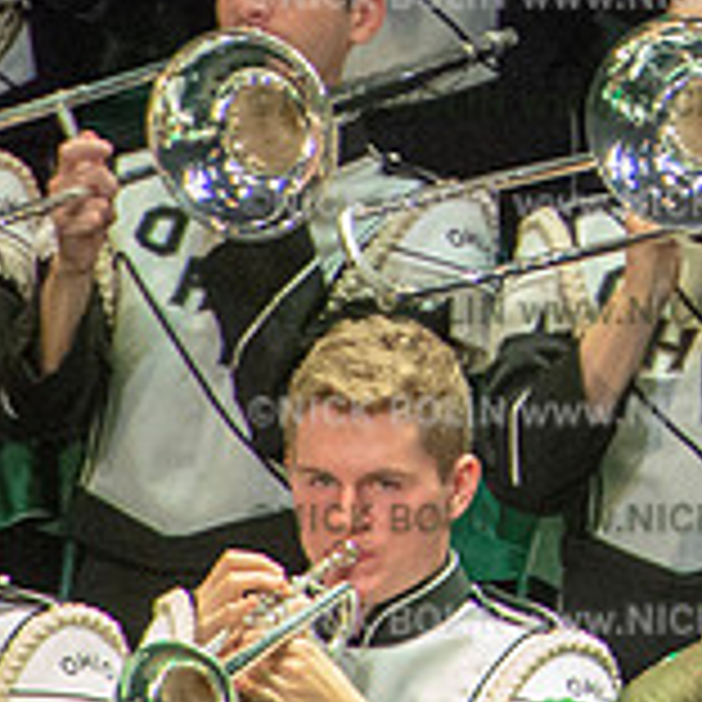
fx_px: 29024
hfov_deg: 1.4
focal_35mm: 1265
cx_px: 1296
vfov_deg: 1.4
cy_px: -4
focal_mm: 400
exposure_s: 1/320
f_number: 5.6
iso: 8000
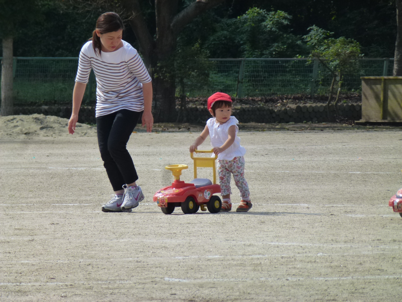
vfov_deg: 3.9
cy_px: 151
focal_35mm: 384
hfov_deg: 5.2
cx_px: 201
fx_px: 4459
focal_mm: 68.8
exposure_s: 1/500
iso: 160
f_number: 5.9
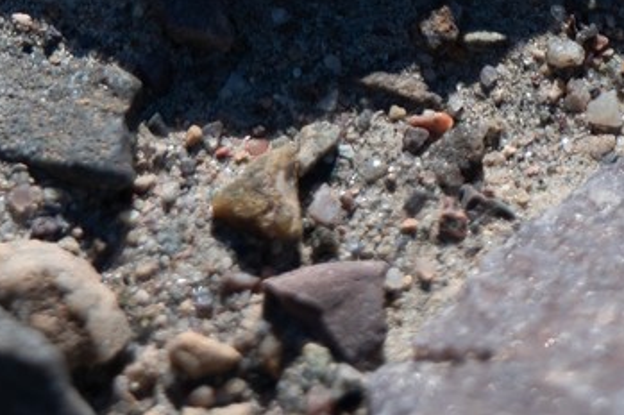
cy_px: -872
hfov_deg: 1.5
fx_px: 23810
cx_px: 131
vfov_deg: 1.0
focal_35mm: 1375
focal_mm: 200
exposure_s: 1/5000
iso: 100
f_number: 2.8
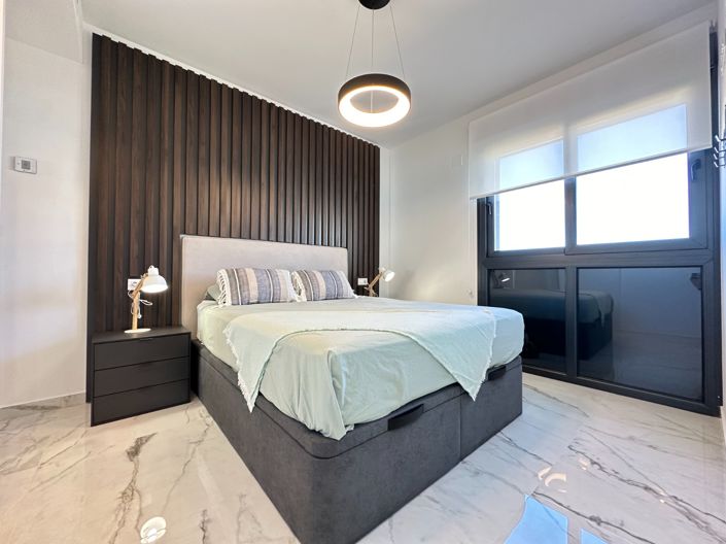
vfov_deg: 85.6
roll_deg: -0.1
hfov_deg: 102.1
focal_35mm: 14
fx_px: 293
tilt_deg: +0.1
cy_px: 272
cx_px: 363
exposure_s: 1/100
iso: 200
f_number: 2.2
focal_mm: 2.22
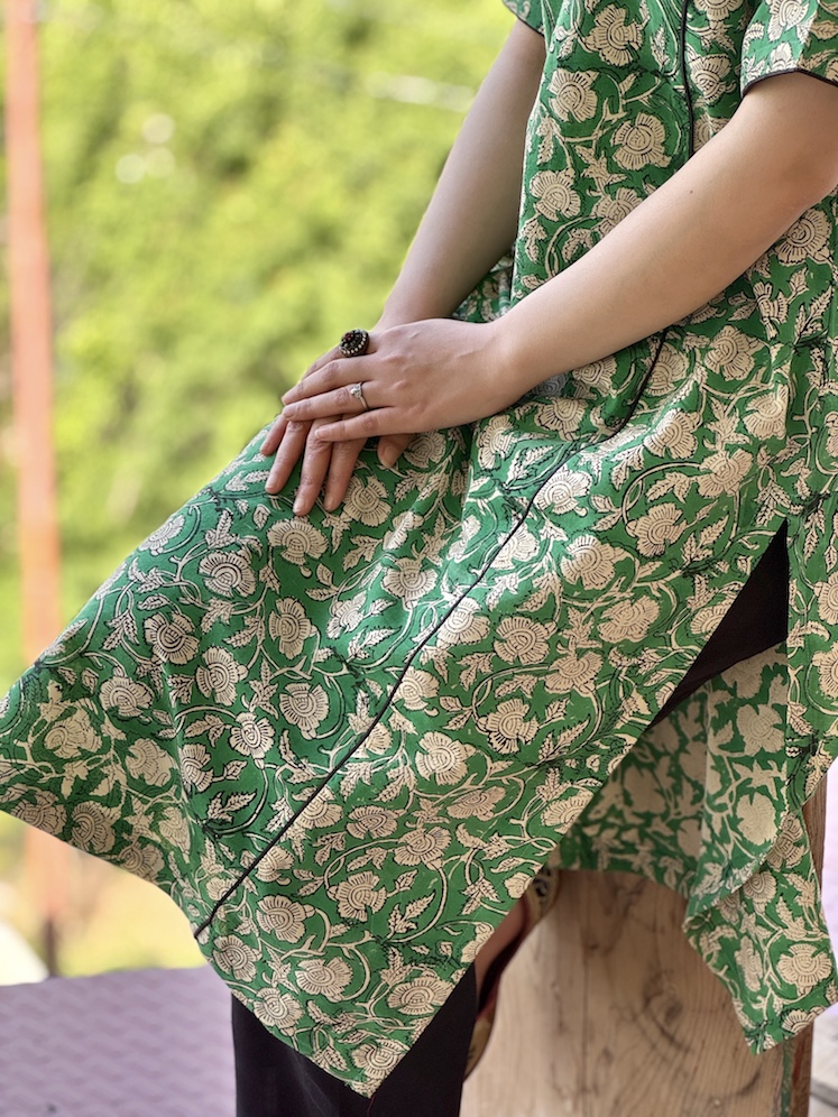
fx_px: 2485
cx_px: 419
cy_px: 558
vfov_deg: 25.3
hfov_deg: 19.1
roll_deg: +0.5
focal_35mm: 77
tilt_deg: -25.7
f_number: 2.8
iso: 32
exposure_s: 1/99
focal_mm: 9
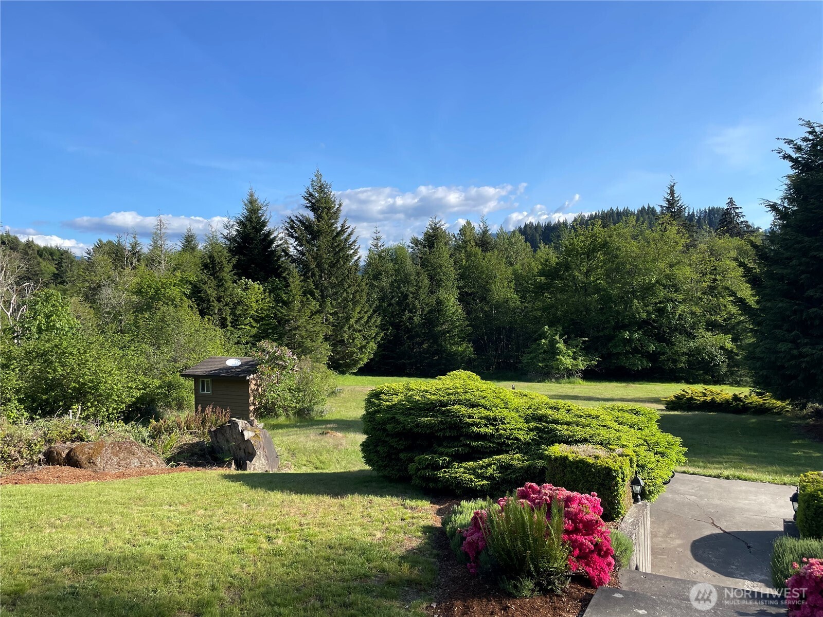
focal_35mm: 26
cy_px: 308
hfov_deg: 67.3
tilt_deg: -1.6
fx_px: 618
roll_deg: +1.9
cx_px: 412
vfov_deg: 53.1
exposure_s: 1/3125
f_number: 1.6
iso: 50
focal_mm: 4.2
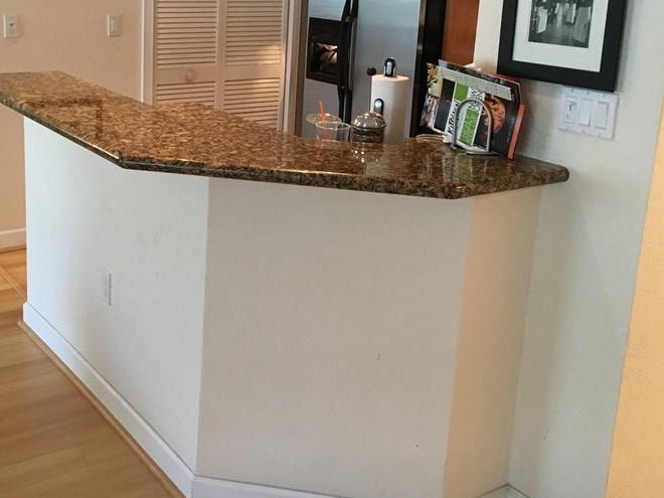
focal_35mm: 45
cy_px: 151
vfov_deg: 31.8
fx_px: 863
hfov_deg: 41.8
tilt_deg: -11.8
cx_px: 259
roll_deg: -2.4
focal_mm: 4.15
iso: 160
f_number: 2.2
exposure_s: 1/30
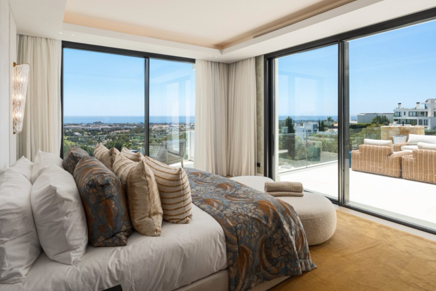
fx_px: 254
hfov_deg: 81.0
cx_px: 238
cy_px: 114
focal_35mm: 21
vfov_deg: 58.9
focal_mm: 17
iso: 160
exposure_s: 1/250
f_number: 9
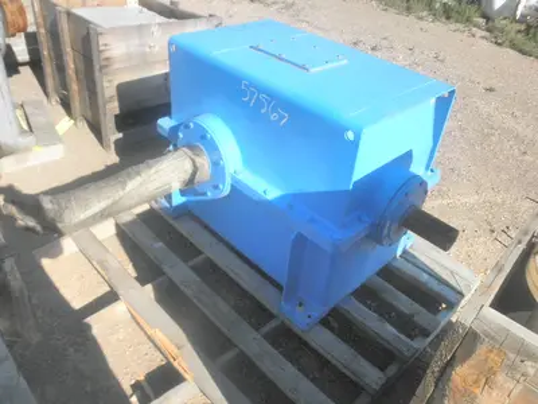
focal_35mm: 28
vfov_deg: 49.7
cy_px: 202
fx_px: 435
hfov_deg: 63.4
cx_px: 269
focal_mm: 5
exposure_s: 1/60
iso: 64
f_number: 8.5
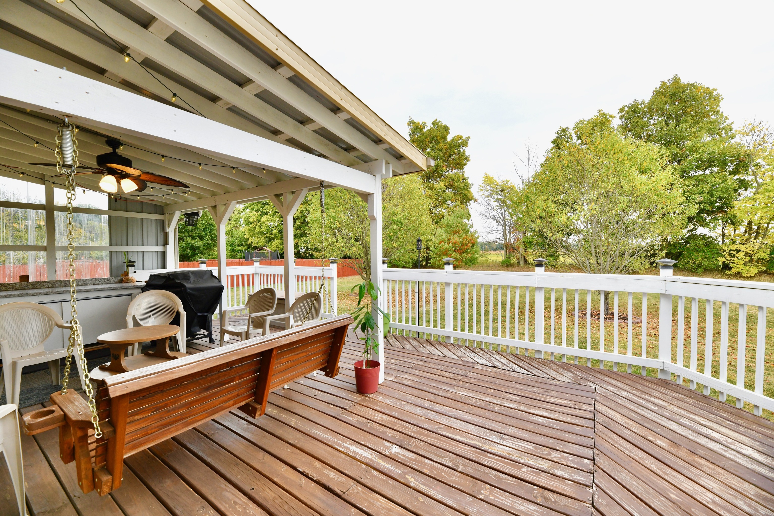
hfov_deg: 104.3
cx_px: 387
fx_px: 301
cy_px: 258
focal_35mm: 14
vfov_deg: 81.2
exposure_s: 1/200
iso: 640
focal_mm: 14
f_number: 7.1
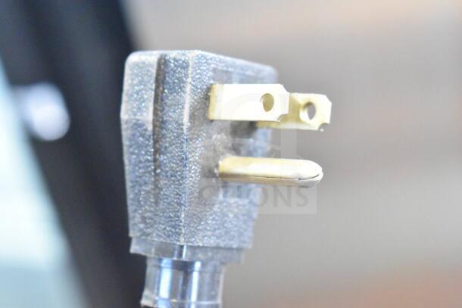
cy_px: 154
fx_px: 1059
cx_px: 231
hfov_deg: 24.6
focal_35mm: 82
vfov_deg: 16.6
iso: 12800
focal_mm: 55
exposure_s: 1/100
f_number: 5.6
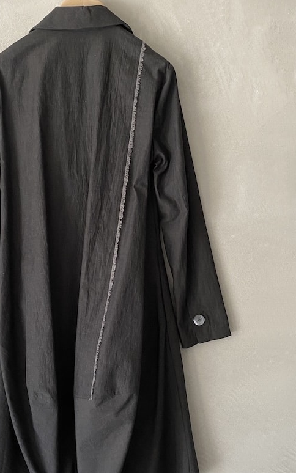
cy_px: 277
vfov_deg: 51.3
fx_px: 490
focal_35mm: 38
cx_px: 92
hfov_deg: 33.2
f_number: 1.8
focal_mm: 4.25
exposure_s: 1/60
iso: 160
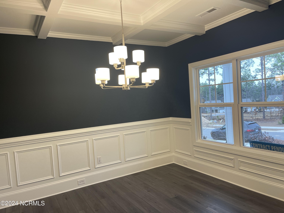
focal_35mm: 25
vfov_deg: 54.9
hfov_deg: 69.4
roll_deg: +4.1
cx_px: 142
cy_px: 106
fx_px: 205
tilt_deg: -3.4
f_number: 1.6
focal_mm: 5.1
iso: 80
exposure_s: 1/120
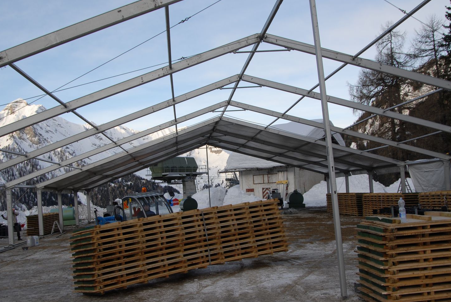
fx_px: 502
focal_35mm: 40
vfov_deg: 33.5
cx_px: 204
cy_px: 152
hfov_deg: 48.3
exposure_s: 1/160
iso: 125
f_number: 6.3
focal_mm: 24
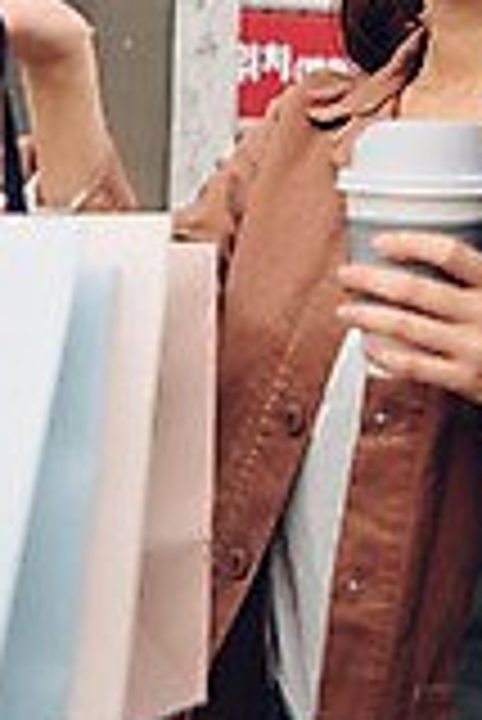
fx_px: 1904
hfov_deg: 14.4
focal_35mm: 95
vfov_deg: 21.1
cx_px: 286
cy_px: 94
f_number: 2.8
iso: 400
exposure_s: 1/2000
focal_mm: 38
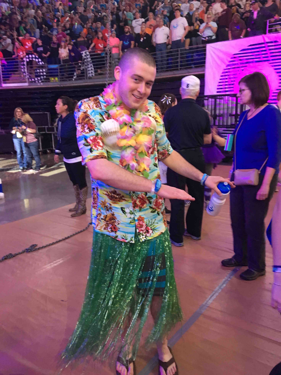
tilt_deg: -11.7
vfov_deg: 61.7
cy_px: 188
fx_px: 314
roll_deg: +2.2
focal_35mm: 29
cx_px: 140
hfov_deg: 48.2
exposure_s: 1/17
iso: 200
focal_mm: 4.15
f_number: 2.2
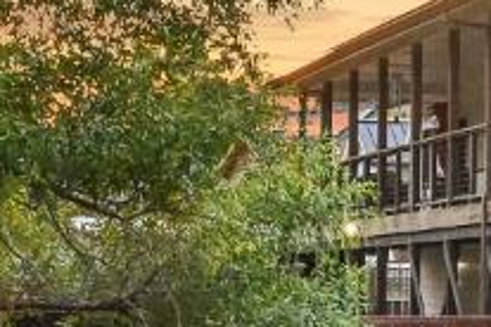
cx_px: 621
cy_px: 301
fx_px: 2959
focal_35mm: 217
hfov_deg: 9.3
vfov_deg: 6.3
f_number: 11
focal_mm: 30
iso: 3200
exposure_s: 1/60
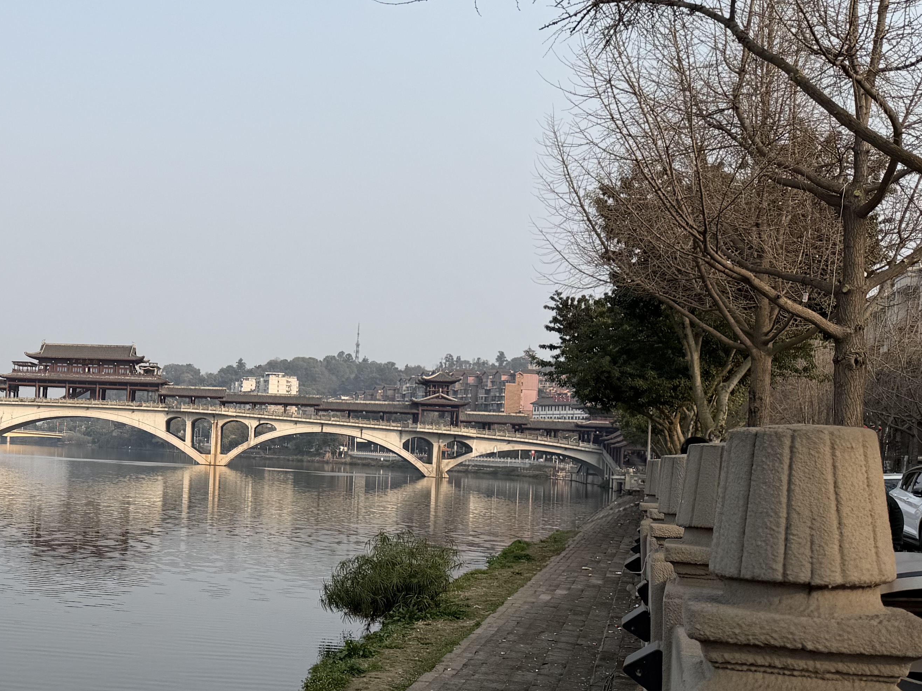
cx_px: -58
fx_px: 1385
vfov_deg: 28.0
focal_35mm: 52
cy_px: 423
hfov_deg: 32.9
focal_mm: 6.76
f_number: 1.78
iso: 80
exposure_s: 1/3279
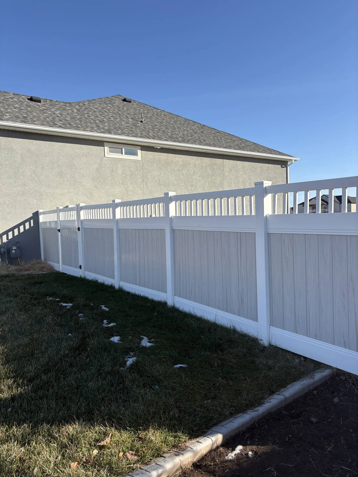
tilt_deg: -1.4
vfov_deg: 67.3
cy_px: 238
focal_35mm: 26
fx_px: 359
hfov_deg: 53.1
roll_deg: +2.7
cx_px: 179
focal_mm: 5.96
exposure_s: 1/2451
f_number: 1.6
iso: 50
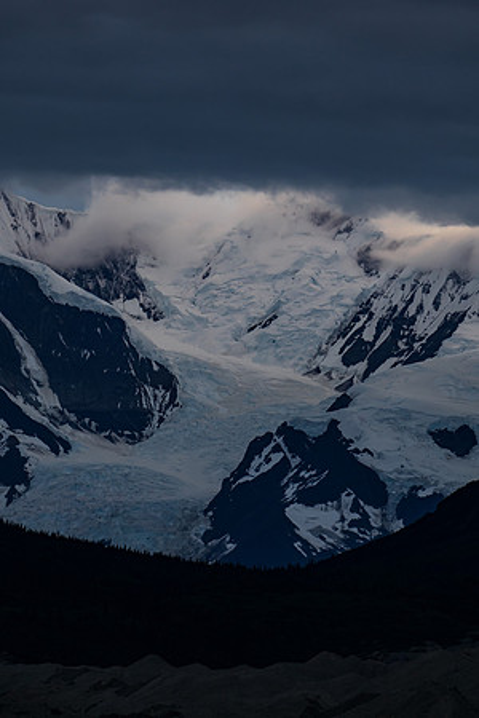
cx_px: 240
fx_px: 6646
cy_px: 359
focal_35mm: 333
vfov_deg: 6.2
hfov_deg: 4.1
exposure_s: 1/250
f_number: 6.3
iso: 200
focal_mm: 222
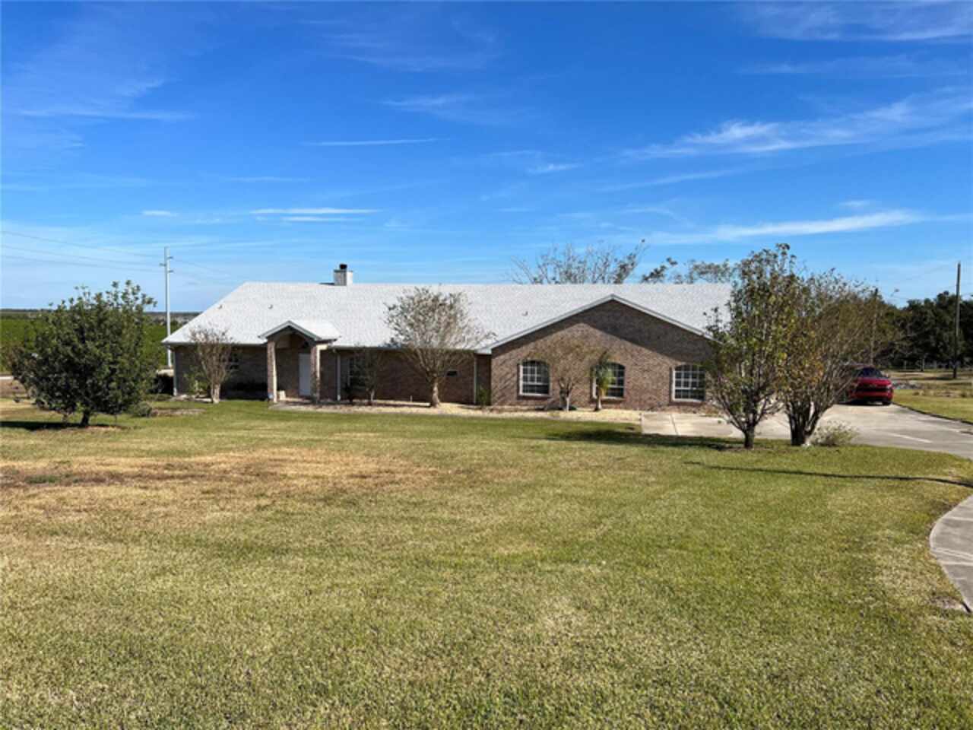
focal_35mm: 26
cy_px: 365
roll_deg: -0.2
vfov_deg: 53.1
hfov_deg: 67.3
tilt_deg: -3.5
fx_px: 731
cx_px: 486
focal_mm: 5.7
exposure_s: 1/5587
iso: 50
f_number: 1.5
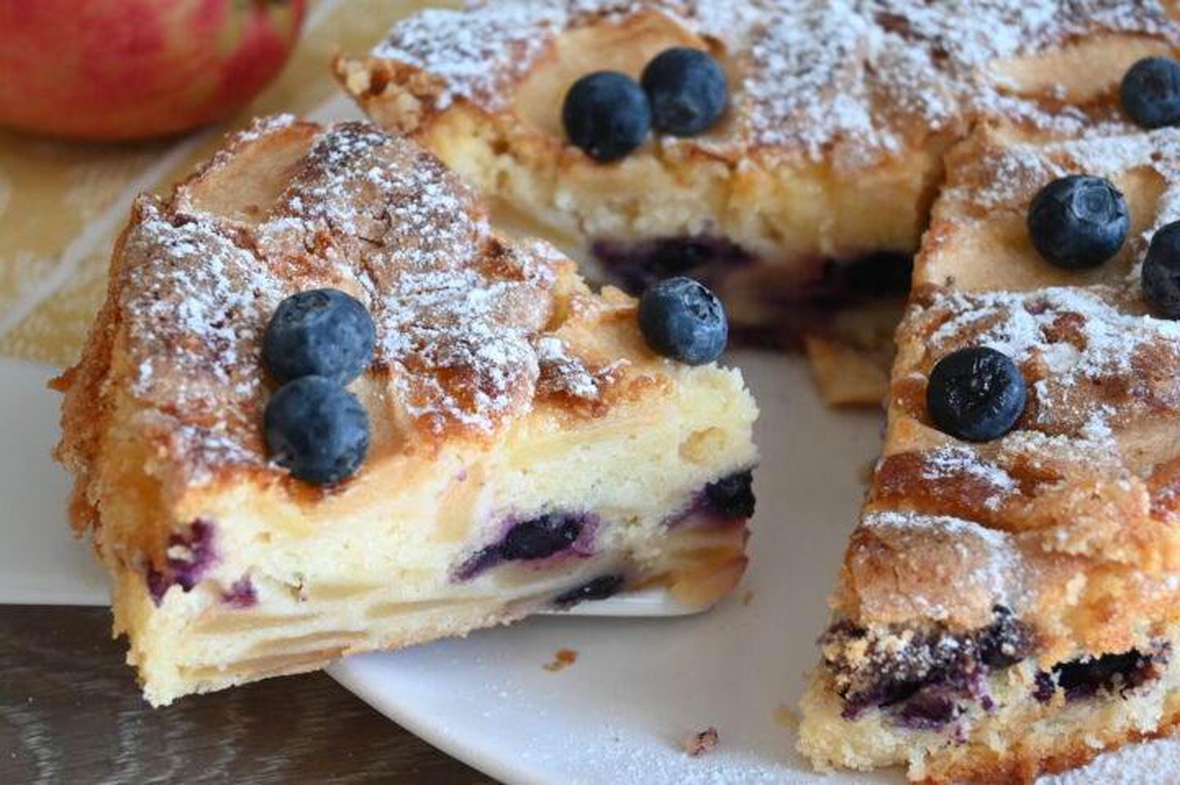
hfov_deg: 31.9
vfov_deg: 21.5
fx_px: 2064
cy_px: 392
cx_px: 590
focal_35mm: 63
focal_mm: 42
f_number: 5.6
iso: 400
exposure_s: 1/20
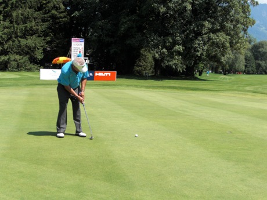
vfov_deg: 26.6
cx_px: 134
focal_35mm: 55
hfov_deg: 34.9
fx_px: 424
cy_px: 100
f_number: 3.6
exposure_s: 1/500
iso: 50
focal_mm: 9.8
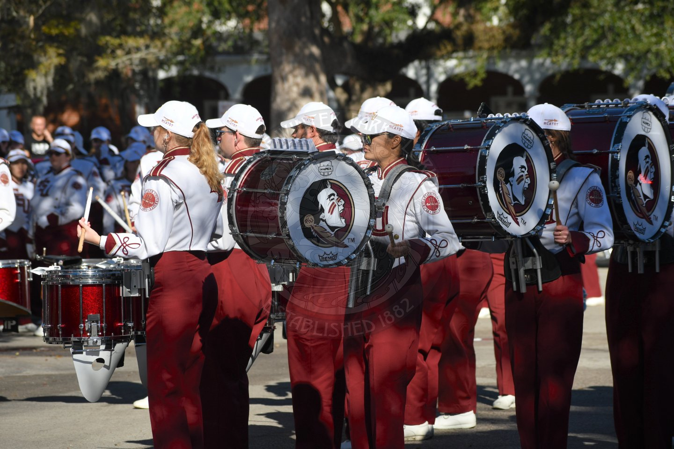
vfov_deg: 6.8
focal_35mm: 202
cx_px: 337
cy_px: 224
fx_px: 3782
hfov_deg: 10.2
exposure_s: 1/640
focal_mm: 135
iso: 100
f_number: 6.3
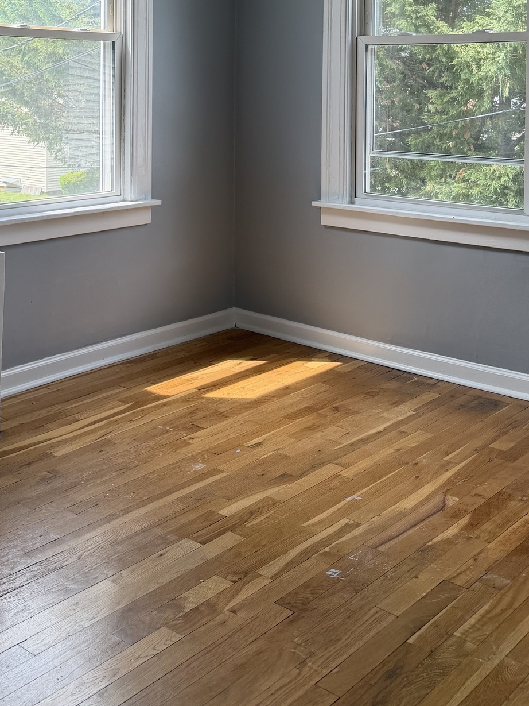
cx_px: 133
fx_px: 917
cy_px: 99
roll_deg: -0.1
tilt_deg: -0.2
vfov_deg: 39.6
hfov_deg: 31.6
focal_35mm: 45
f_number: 1.78
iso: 100
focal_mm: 6.76
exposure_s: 1/307
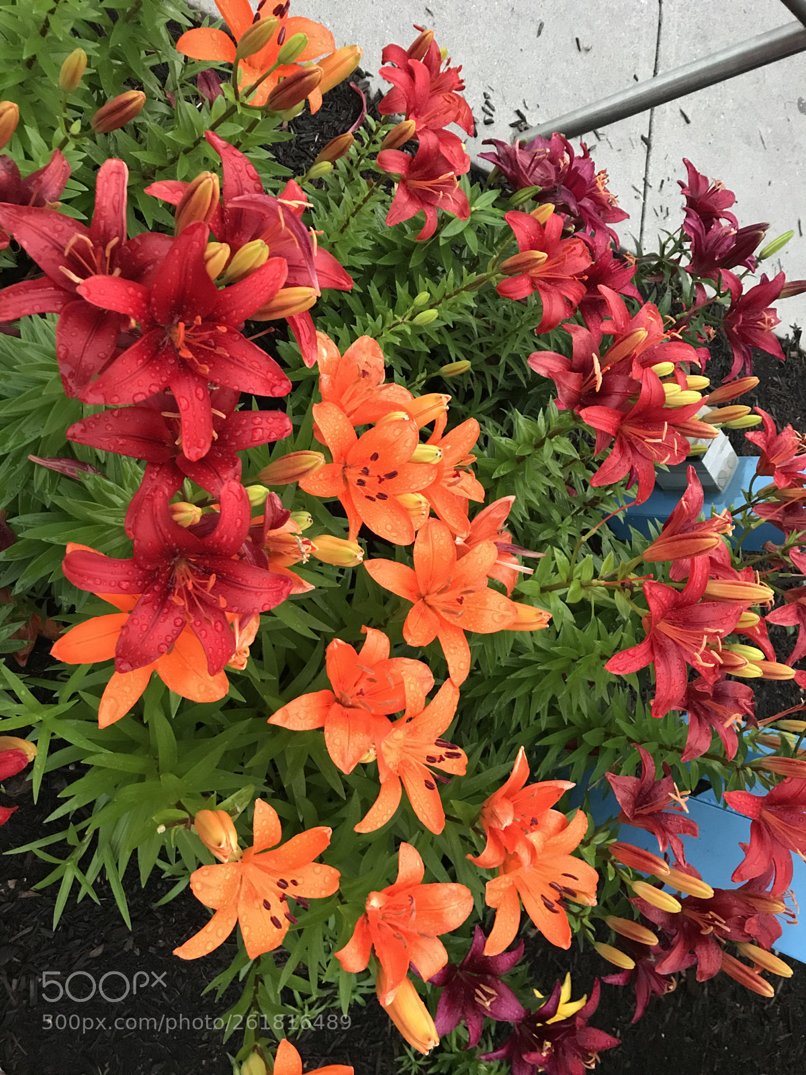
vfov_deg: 63.4
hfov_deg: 49.7
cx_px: 403
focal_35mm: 28
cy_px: 538
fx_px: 869
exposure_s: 1/15
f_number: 1.8
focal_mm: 3.99
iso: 100
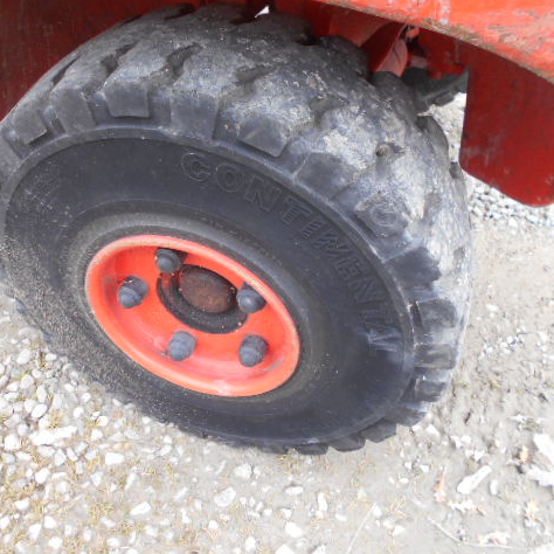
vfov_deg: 52.5
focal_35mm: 31
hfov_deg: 52.2
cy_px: 277
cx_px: 227
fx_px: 561
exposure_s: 1/30
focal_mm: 4.6
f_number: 3.2
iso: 100
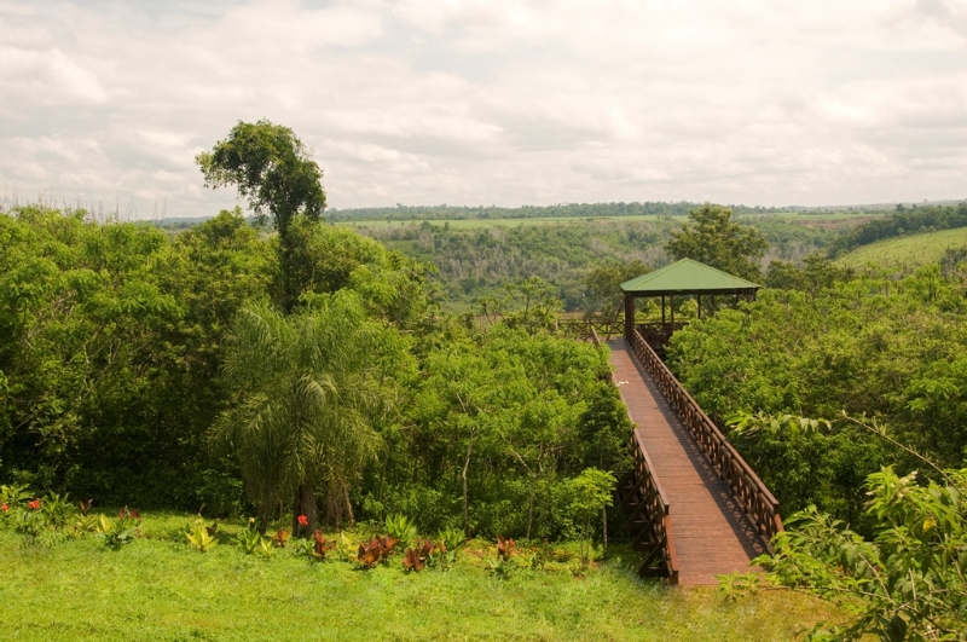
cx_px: 484
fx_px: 1287
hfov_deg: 41.2
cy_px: 321
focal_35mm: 48
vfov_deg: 28.0
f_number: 8
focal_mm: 32
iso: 125
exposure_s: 1/80
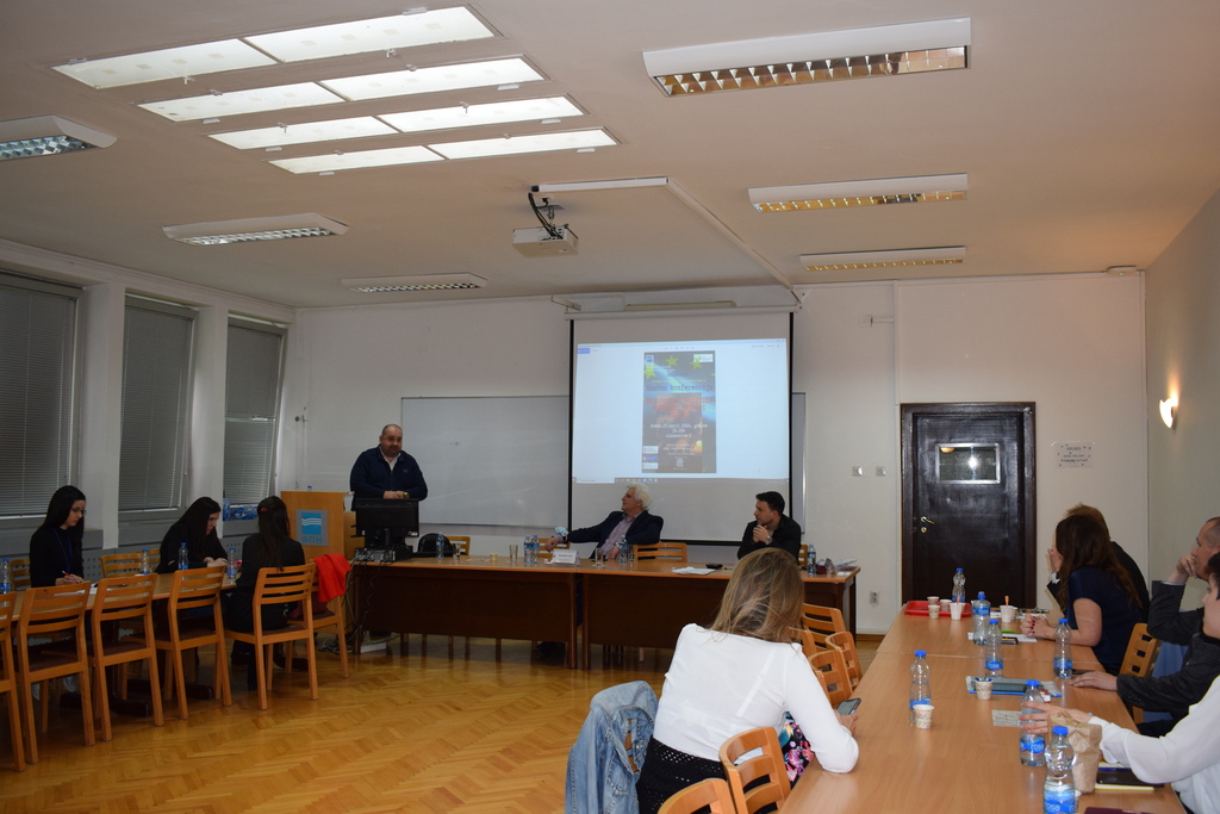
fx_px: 1118
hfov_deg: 57.2
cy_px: 407
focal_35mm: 33
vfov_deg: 40.0
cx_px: 610
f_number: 5
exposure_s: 1/100
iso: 800
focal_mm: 22
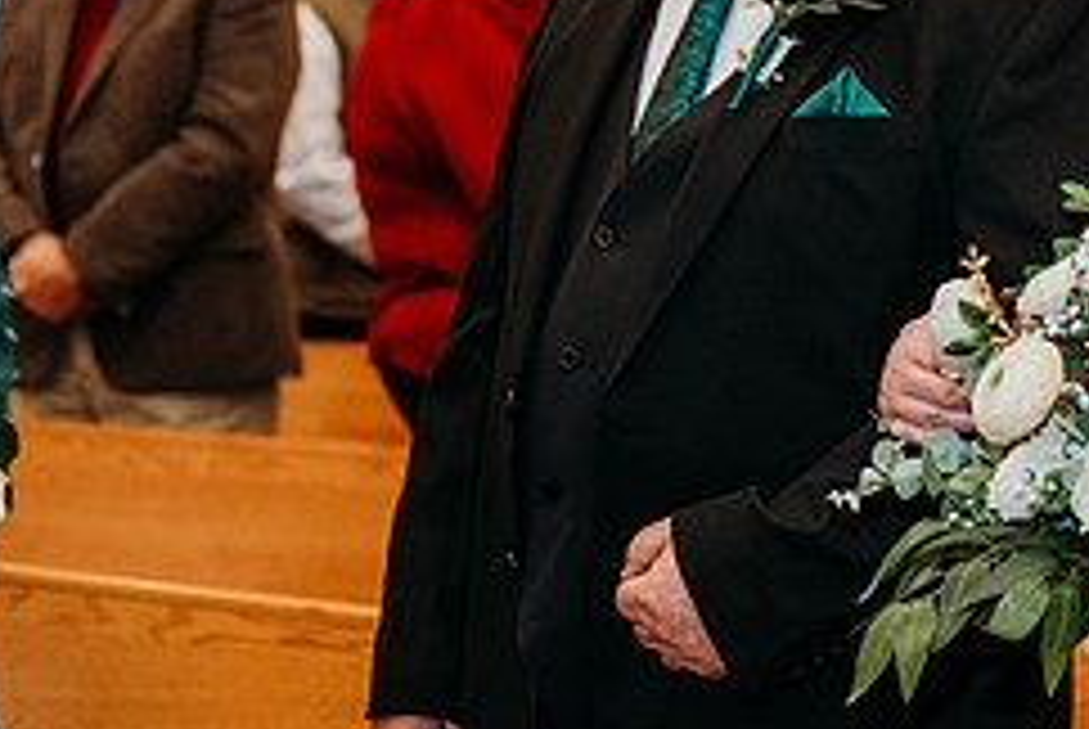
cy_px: 196
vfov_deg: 11.2
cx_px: 927
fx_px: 3695
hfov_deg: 16.6
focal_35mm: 122
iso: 2000
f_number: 2.8
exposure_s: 1/200
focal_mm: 51
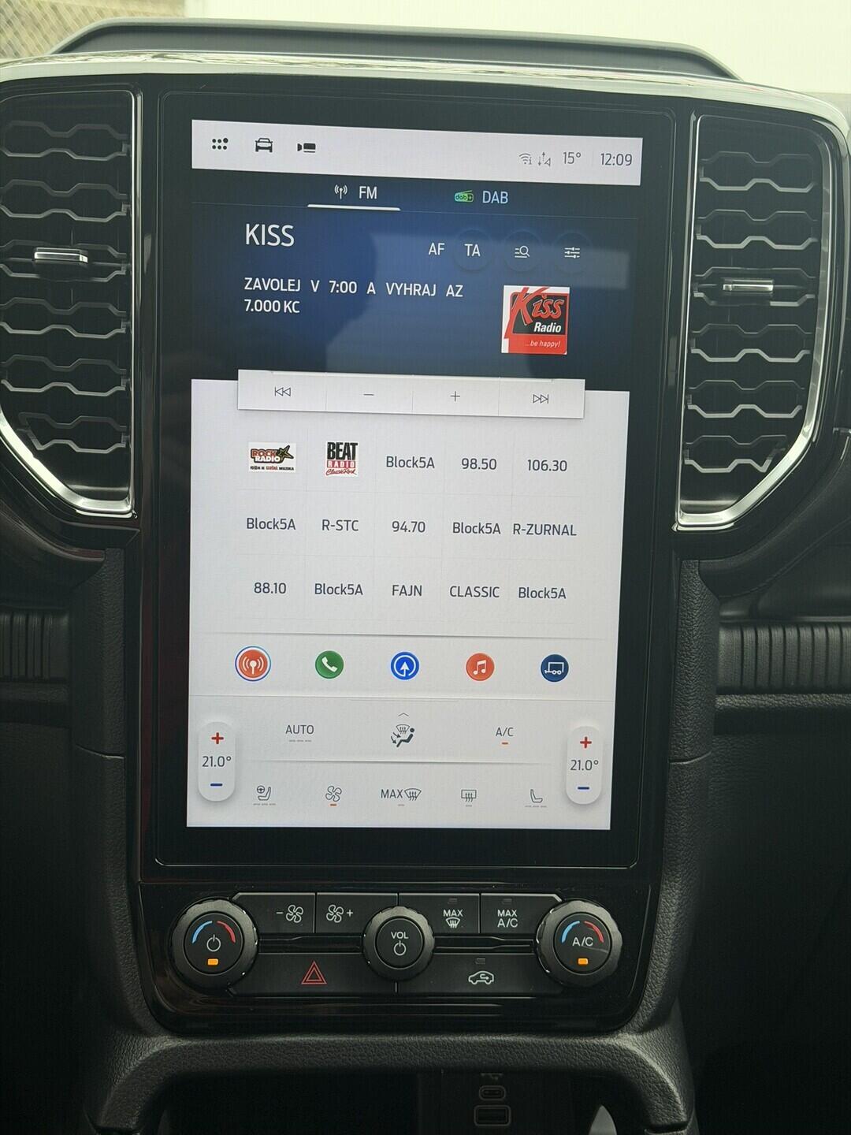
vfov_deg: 39.7
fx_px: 1573
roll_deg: -3.7
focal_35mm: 48
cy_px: 568
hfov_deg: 30.3
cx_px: 426
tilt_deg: -15.9
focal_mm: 6.76
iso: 80
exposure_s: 1/641
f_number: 1.78
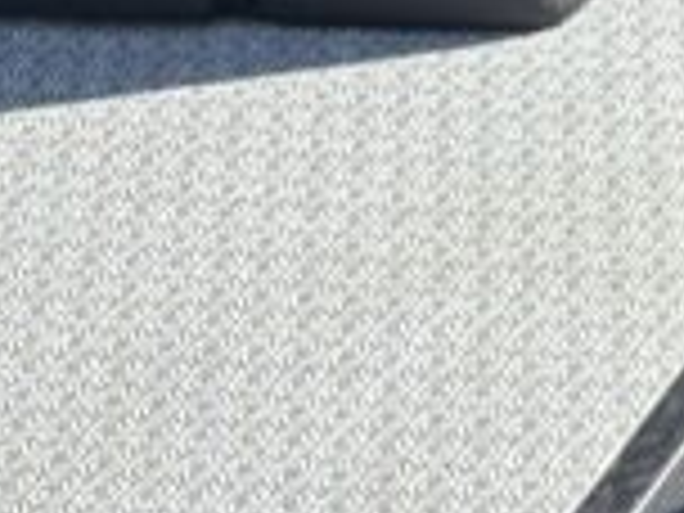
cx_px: 2221
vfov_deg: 7.9
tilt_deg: -28.8
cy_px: -333
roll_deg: -1.1
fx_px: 3616
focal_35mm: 183
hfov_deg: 8.5
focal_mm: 5.96
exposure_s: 1/818
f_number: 1.6
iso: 50
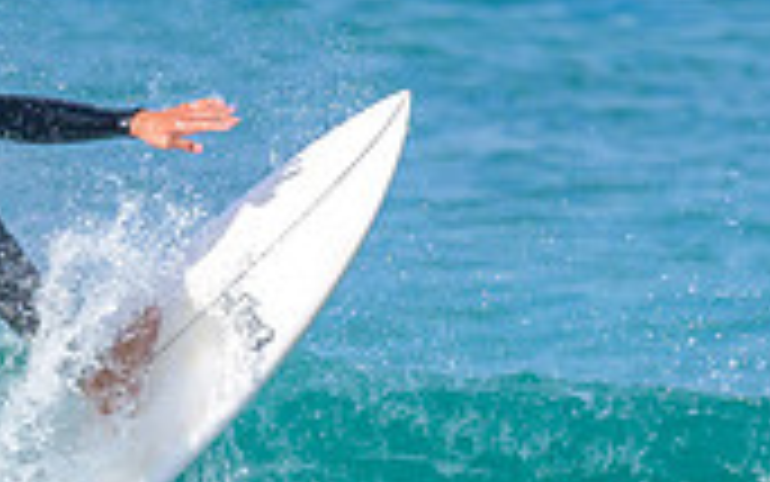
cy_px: 603
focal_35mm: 3798
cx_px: 222
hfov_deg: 0.6
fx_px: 79727
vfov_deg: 0.3
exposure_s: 1/2000
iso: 320
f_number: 6.3
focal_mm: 800
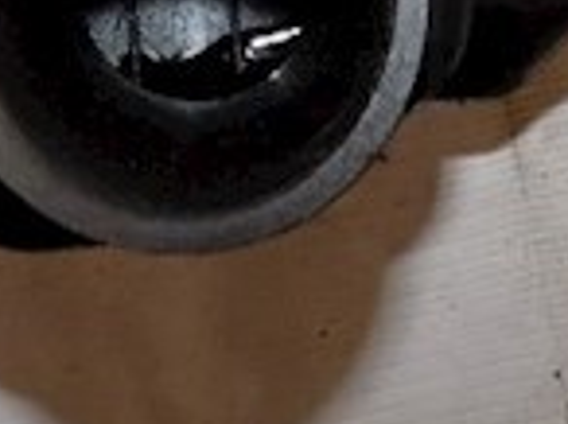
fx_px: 1655
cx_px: 124
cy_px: -358
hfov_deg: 19.3
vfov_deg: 13.1
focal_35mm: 101
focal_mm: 4
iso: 200
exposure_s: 1/30
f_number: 3.1
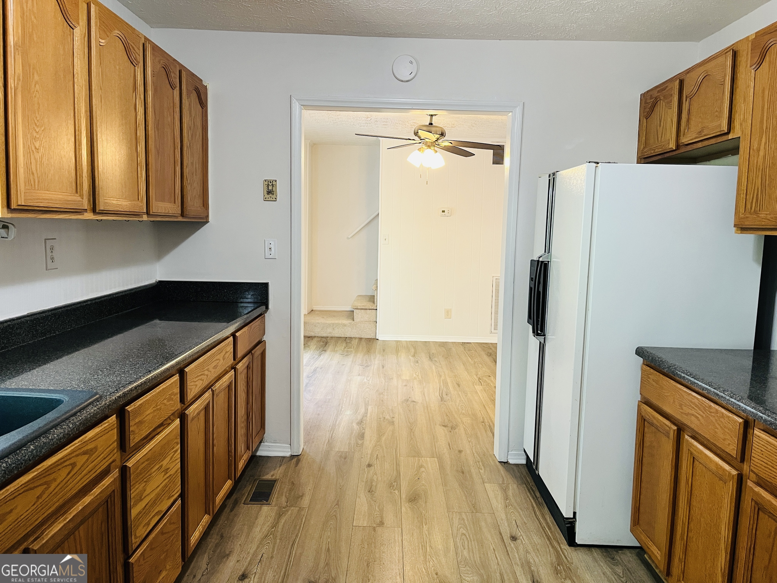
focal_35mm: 26
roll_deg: -0.8
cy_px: 292
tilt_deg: -7.0
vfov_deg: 53.1
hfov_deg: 67.3
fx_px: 584
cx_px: 388
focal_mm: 5.1
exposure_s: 1/60
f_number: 1.6
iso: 160
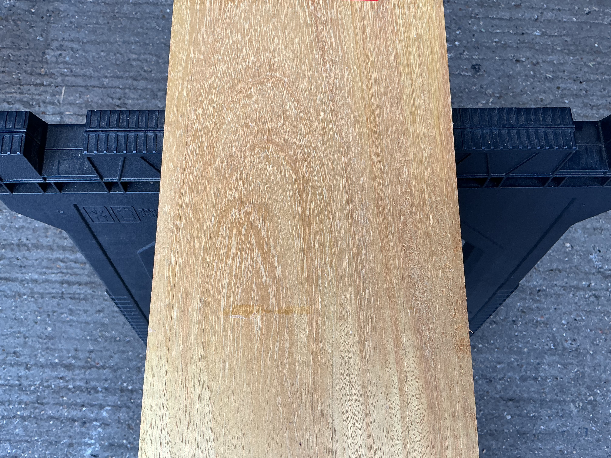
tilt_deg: -75.4
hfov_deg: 61.7
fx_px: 512
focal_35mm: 29
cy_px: 229
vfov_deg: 48.2
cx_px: 306
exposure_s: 1/100
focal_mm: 3
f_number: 1.8
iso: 20
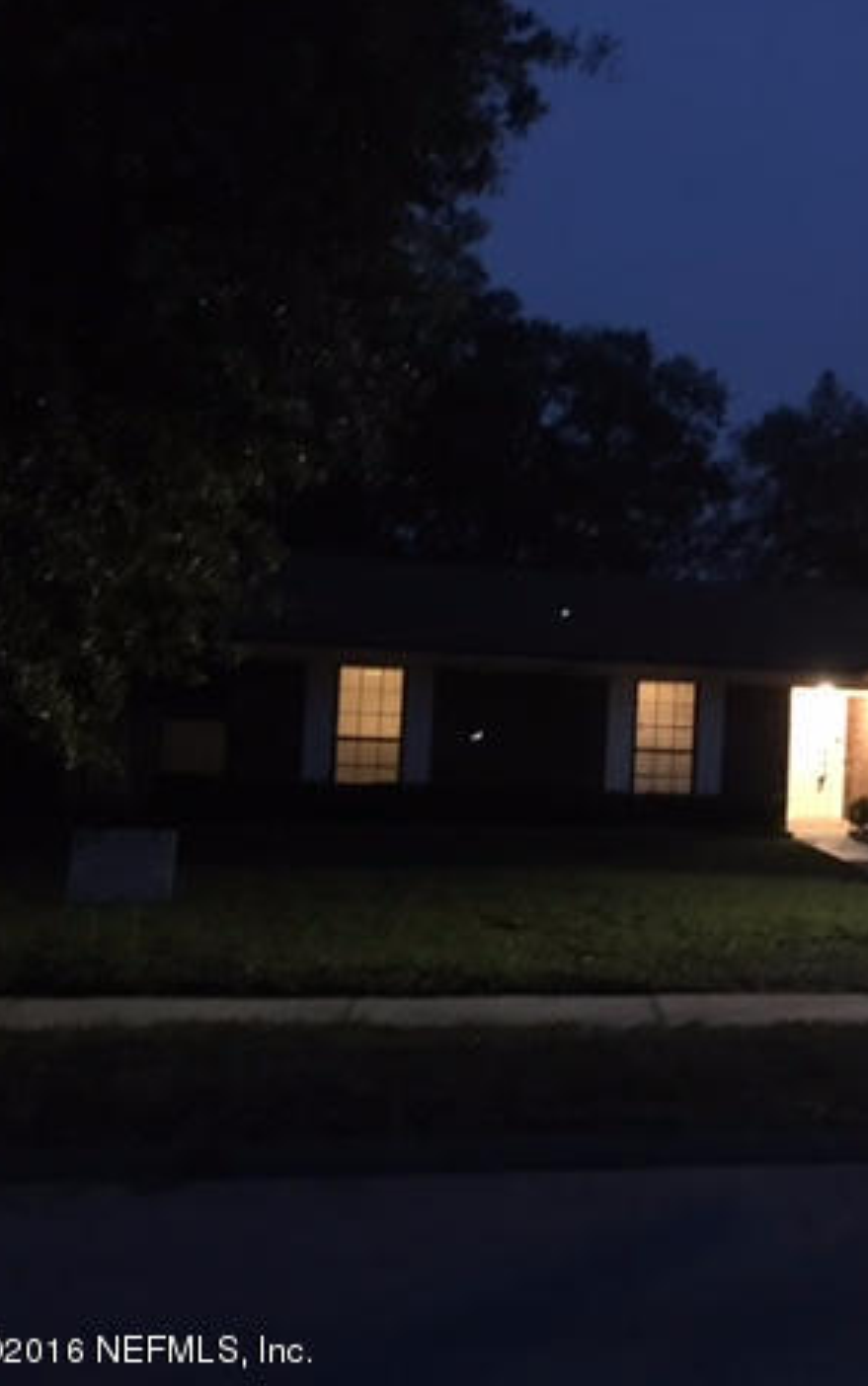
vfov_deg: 47.2
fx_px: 1588
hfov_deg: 28.3
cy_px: 699
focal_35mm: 42
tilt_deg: +3.1
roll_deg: -1.4
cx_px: 907
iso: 640
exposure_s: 1/15
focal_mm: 4.15
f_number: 2.2
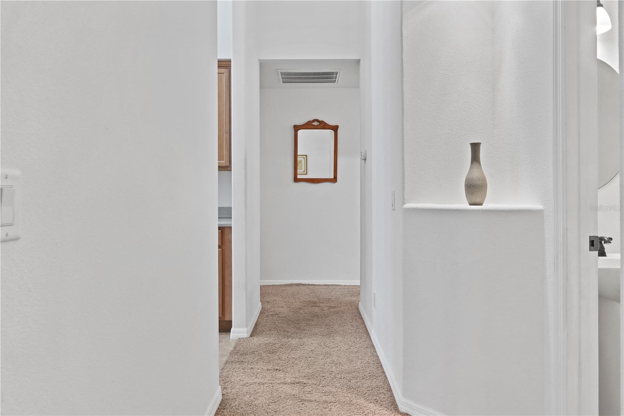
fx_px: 429
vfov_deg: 51.7
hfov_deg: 72.1
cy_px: 208
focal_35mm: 25
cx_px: 312
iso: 160
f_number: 4
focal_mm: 16.5
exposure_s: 1/4
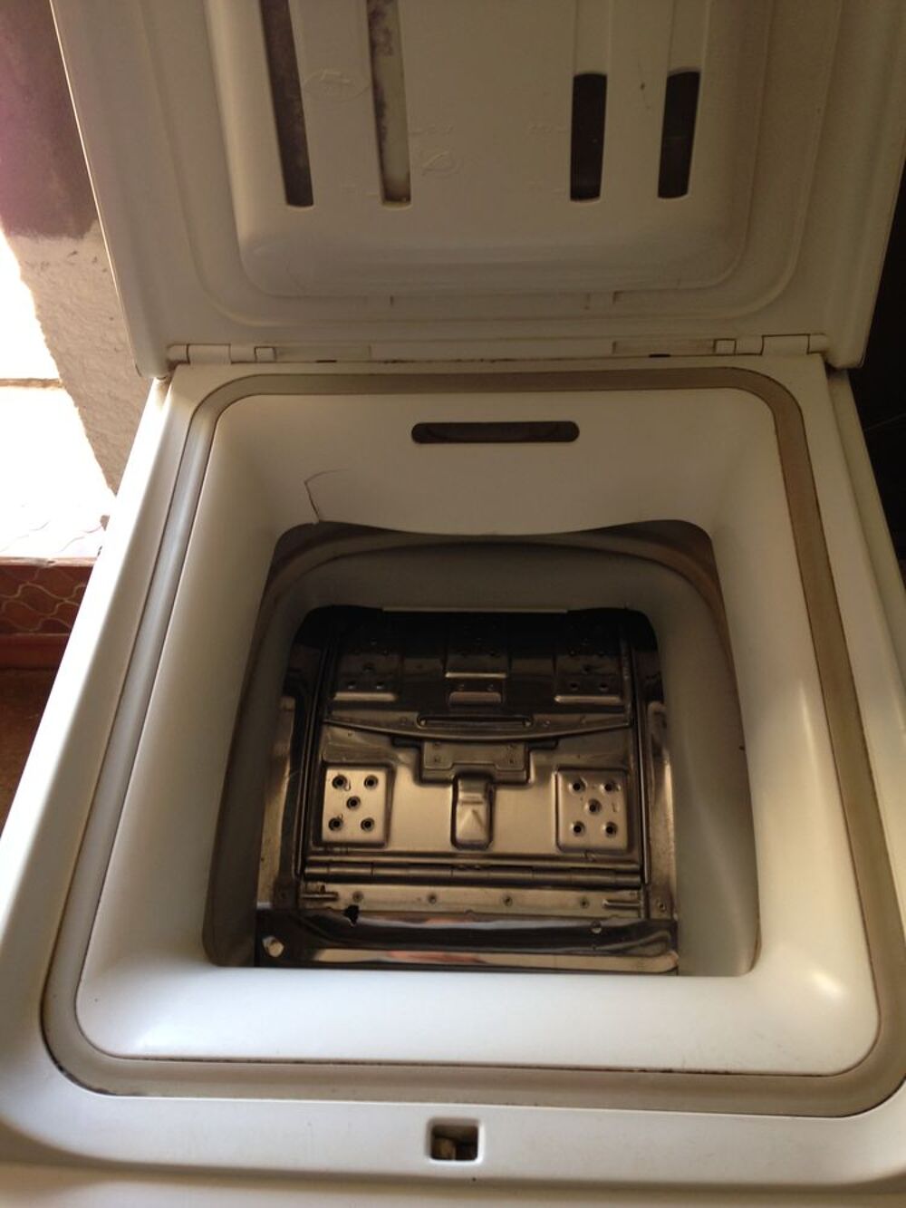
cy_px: 604
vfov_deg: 55.3
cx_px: 453
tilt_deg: -48.3
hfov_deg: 43.0
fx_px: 1151
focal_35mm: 33
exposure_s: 1/20
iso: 64
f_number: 2.4
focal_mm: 4.12
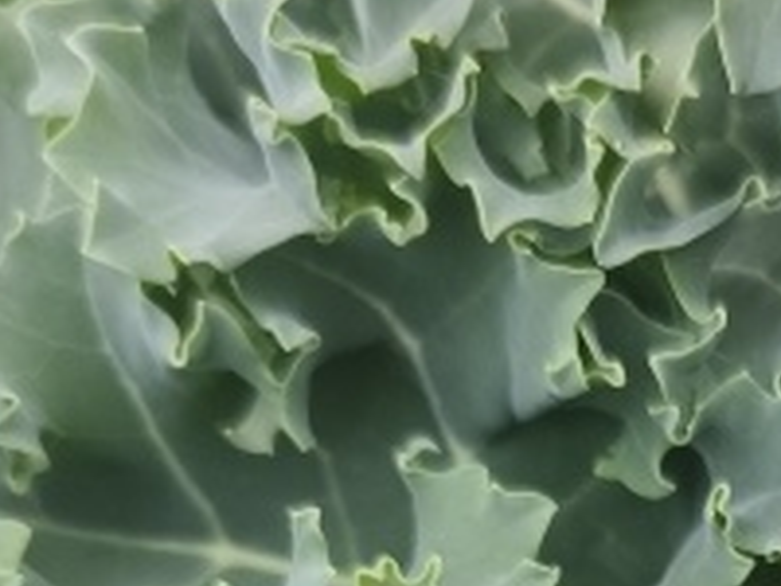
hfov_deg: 20.2
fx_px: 2076
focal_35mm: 92
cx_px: 886
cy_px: 949
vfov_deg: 14.6
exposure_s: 1/347
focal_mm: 5.5
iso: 72
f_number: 1.75
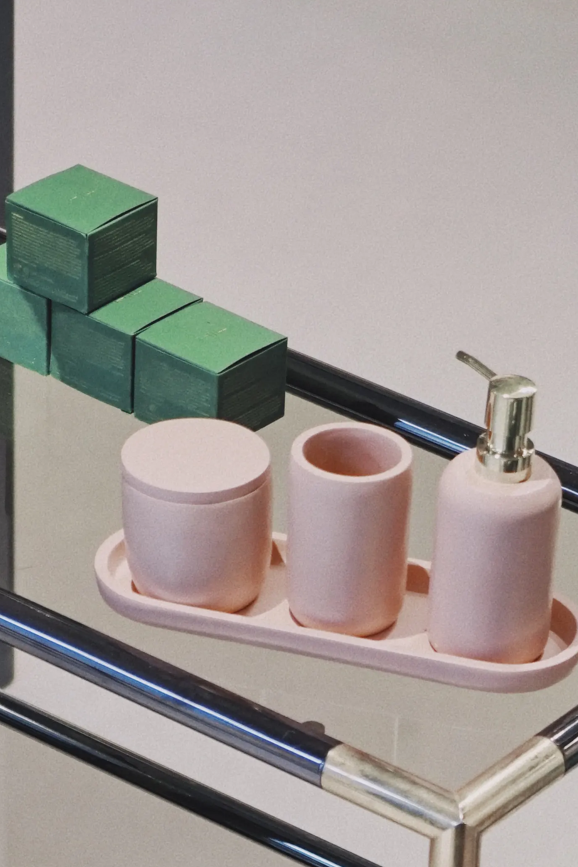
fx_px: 4841
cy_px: 1096
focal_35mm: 201
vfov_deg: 10.1
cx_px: 626
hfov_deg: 6.8
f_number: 4
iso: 1000
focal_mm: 69
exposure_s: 1/160
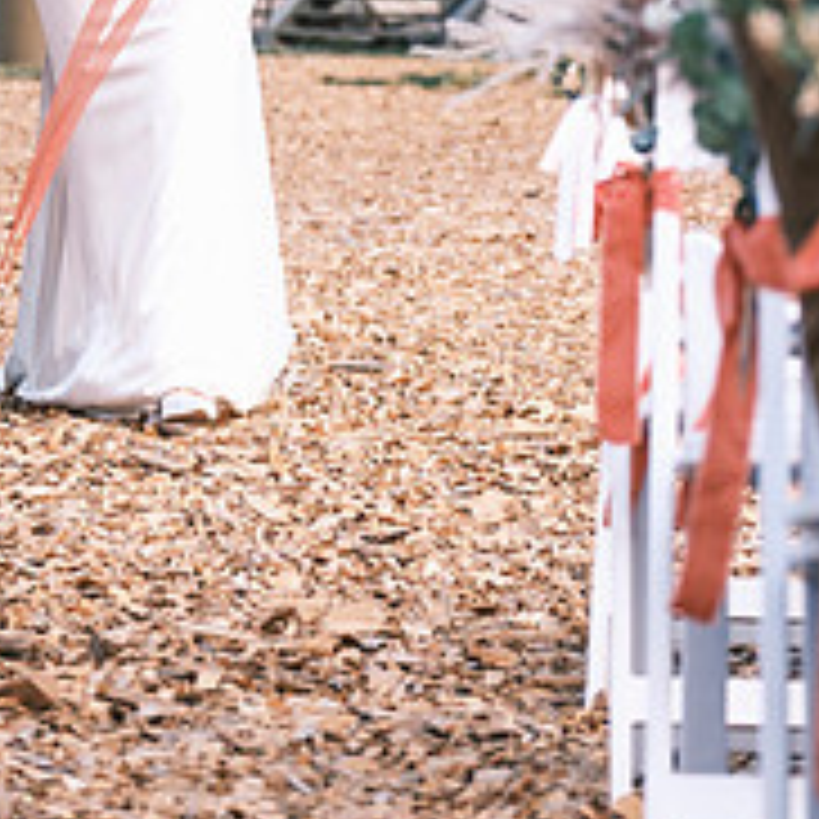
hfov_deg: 7.3
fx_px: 6371
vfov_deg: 7.3
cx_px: 86
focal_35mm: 238
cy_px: 29
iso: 400
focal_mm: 58.7
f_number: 2.8
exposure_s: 1/1000
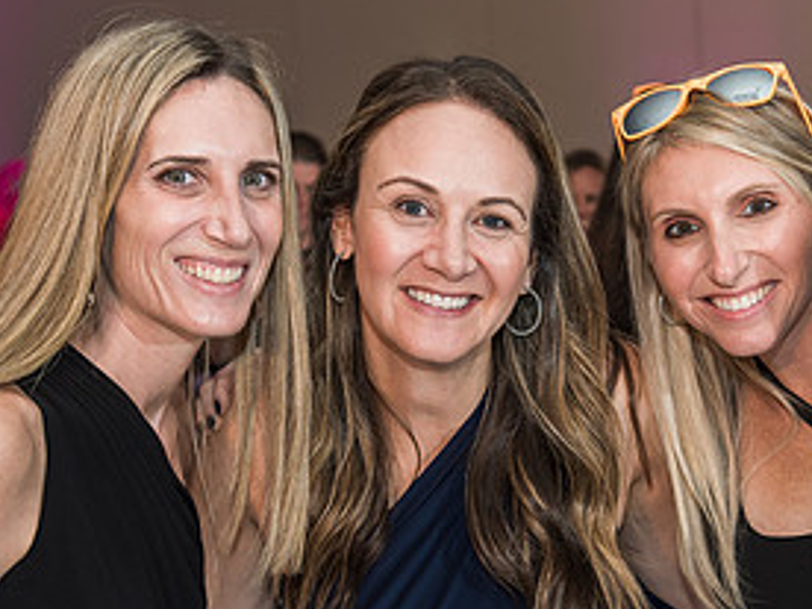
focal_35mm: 91
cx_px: 524
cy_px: 413
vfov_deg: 16.2
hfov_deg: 21.5
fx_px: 2135
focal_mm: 45
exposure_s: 1/100
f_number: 4
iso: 800
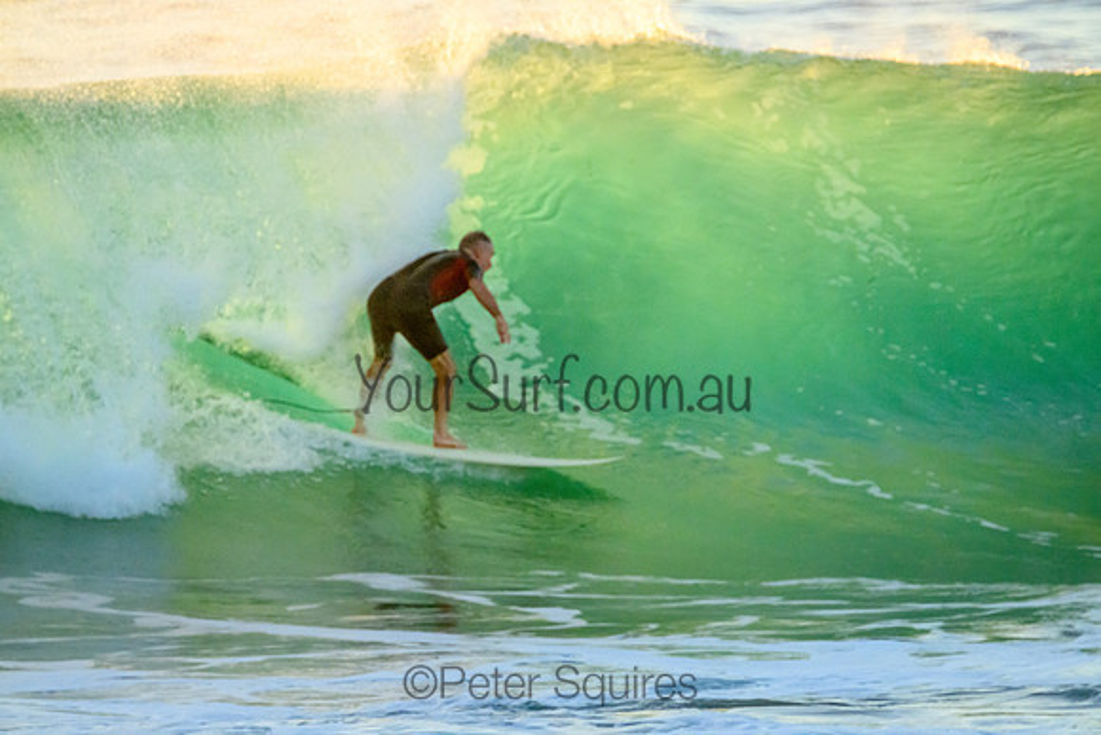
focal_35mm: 800
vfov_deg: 1.7
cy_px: 368
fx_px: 24471
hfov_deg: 2.6
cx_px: 550
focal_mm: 800
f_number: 11
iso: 7200
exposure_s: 1/2000
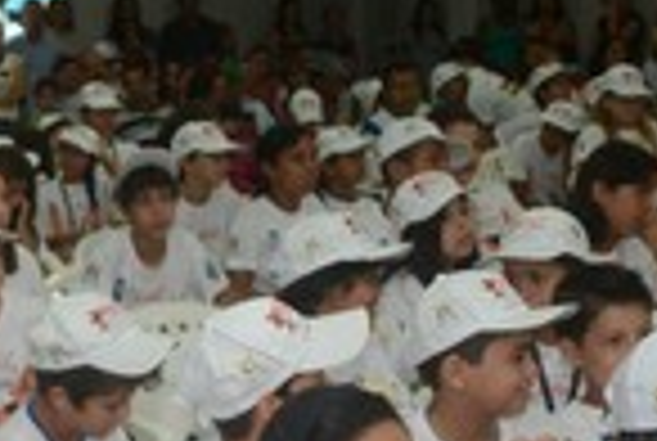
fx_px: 2194
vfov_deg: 11.3
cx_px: -176
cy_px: 486
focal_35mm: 120
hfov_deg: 16.2
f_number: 3.8
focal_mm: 26
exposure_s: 1/125
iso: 1600
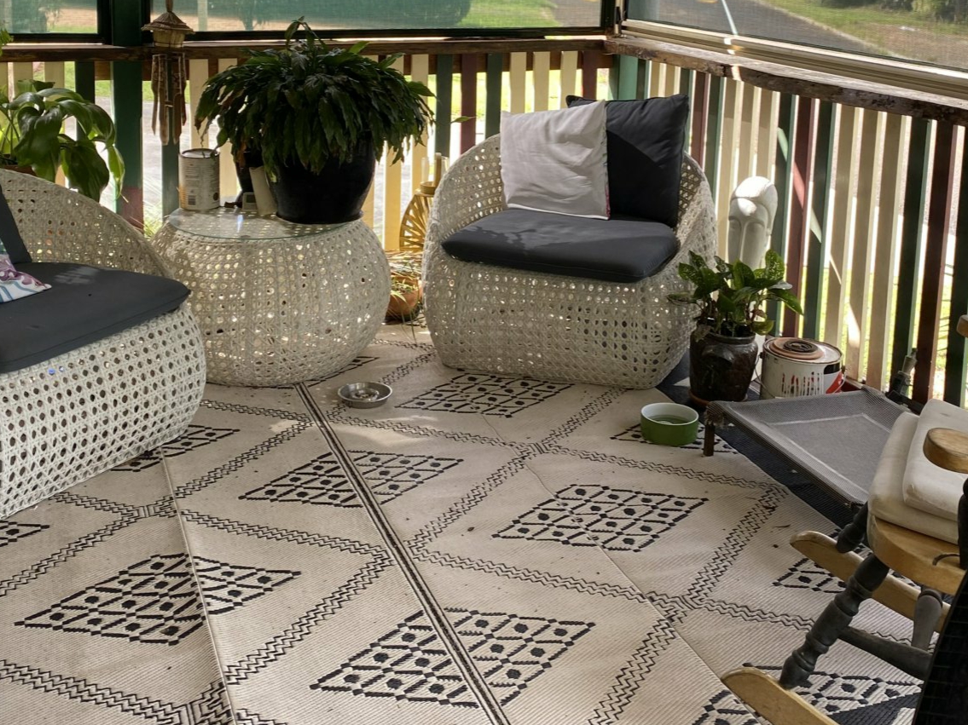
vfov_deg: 31.8
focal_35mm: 44
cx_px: 482
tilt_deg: -11.1
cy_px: 126
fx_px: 1230
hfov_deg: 42.9
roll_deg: -0.7
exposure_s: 1/122
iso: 32
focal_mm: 4.25
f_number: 1.8
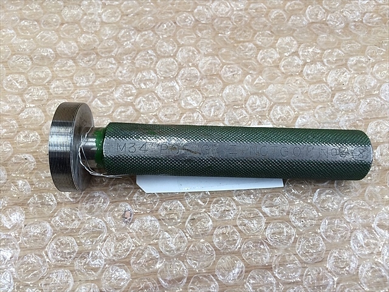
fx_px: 326
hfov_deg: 61.7
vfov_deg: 48.2
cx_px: 194
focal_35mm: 29
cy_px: 146
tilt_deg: -61.6
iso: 50
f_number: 2.2
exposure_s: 1/30
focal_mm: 4.15
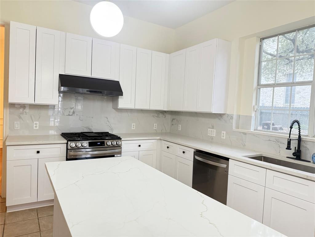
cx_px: 158
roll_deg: -3.2
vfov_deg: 56.8
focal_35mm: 24
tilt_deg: -2.8
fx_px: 218
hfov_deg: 71.6
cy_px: 118
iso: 500
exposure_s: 1/60
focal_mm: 6.76
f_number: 1.78
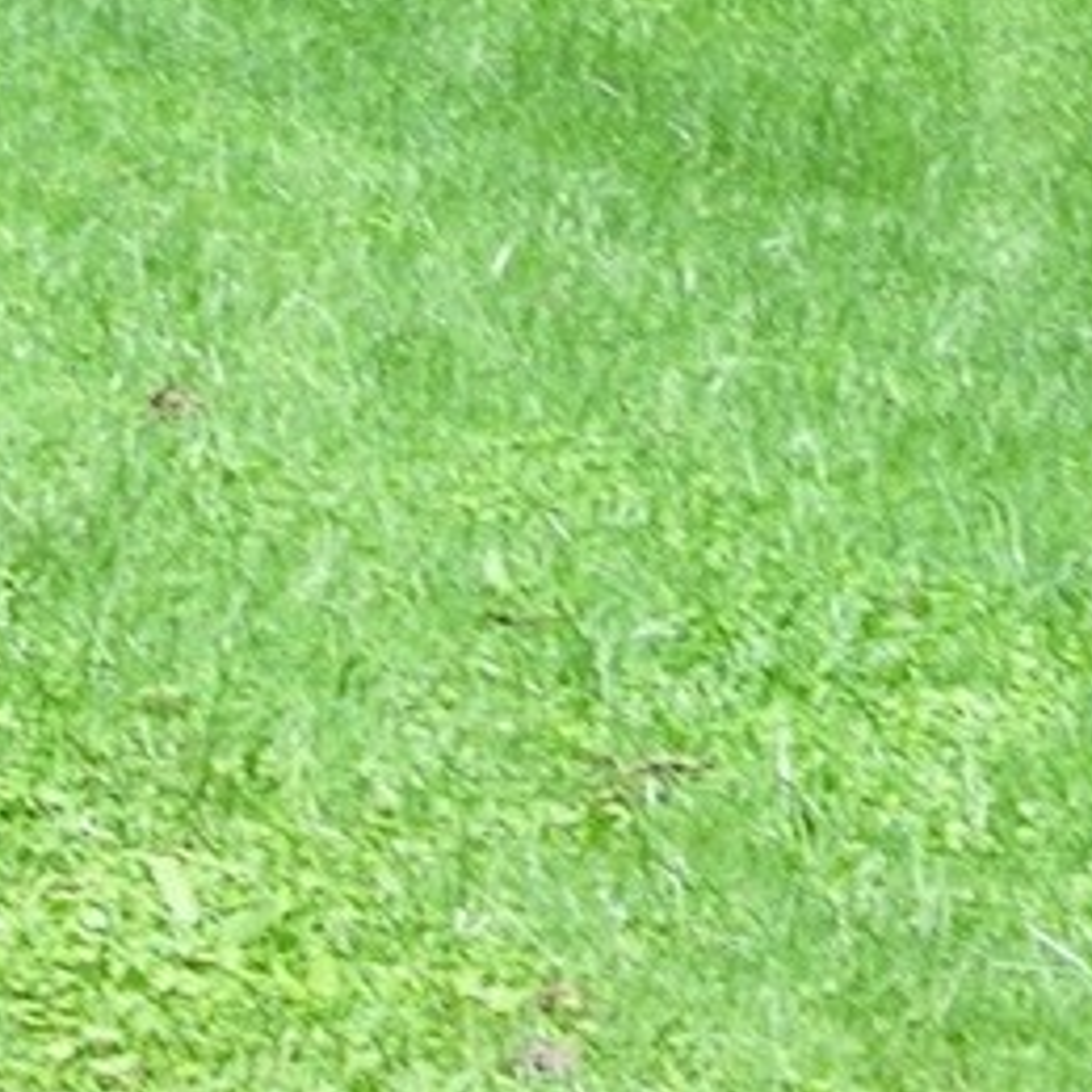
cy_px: -512
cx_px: 550
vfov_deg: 8.0
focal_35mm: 216
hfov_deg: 8.1
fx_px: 7709
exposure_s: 1/150
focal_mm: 15.7
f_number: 4.5
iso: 50
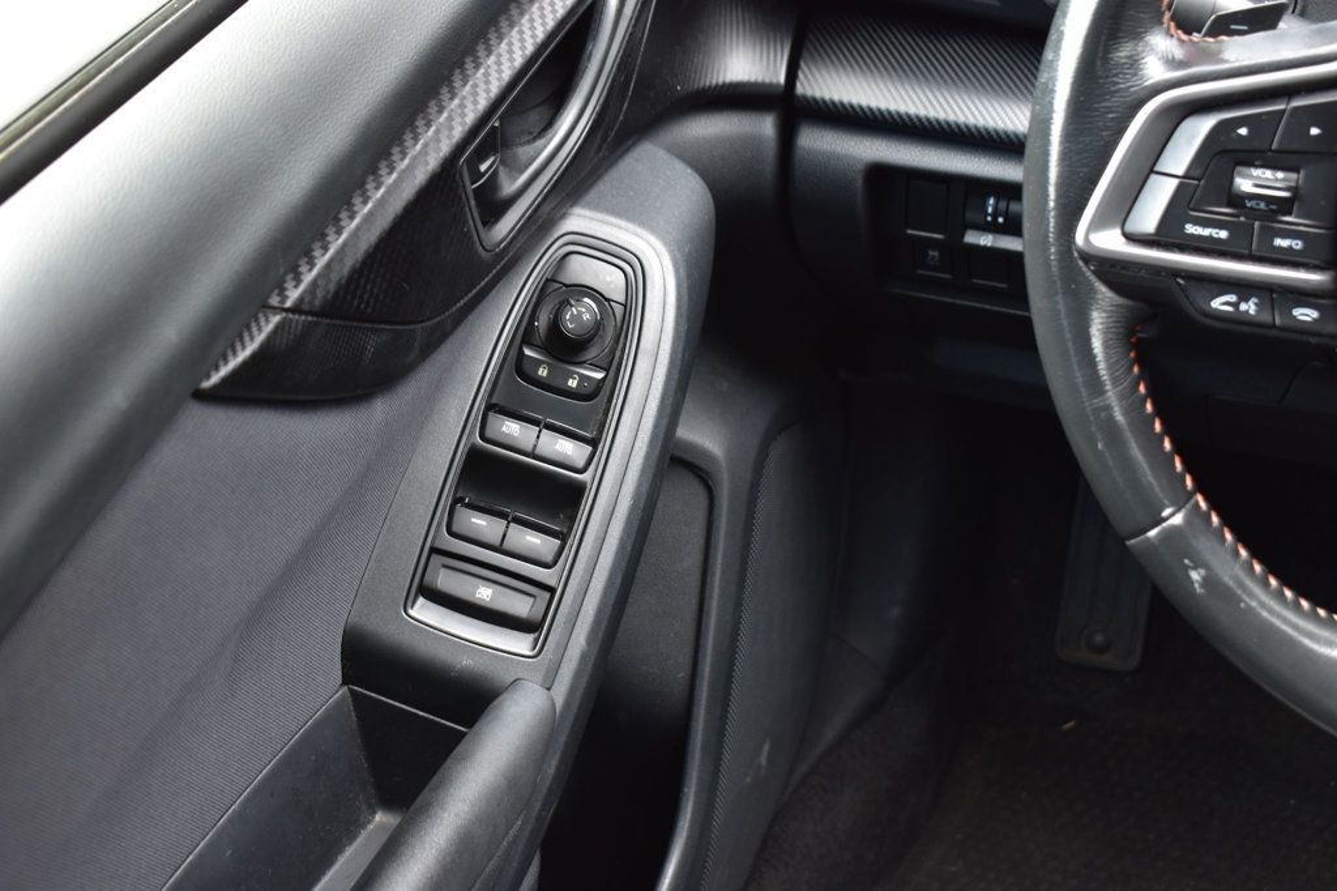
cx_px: 668
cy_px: 446
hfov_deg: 31.9
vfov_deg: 21.6
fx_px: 2339
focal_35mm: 63
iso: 400
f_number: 7.1
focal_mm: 42
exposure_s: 1/30
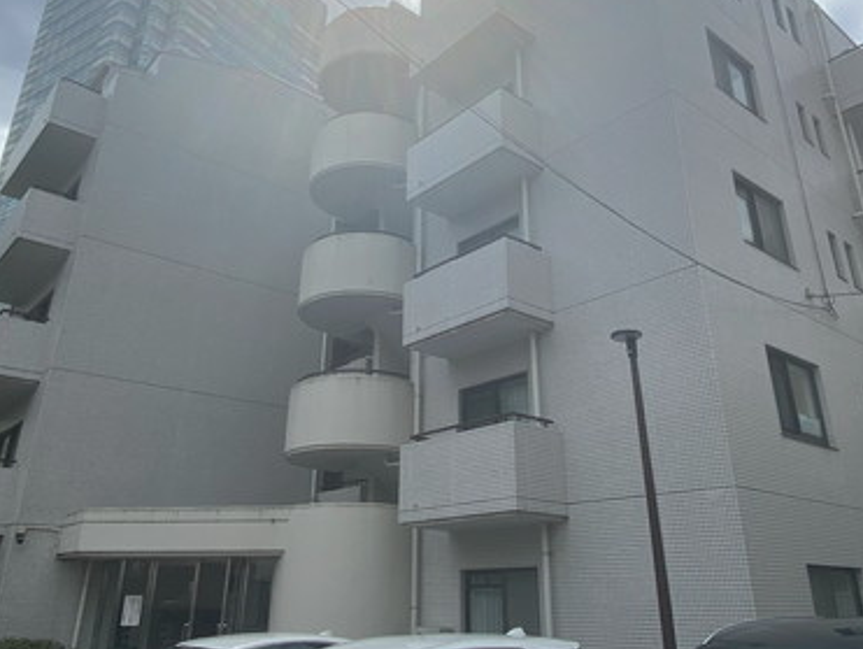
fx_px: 699
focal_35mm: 28
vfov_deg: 49.5
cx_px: 440
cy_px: 256
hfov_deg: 63.4
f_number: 2.4
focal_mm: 1.54
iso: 25
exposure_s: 1/2994
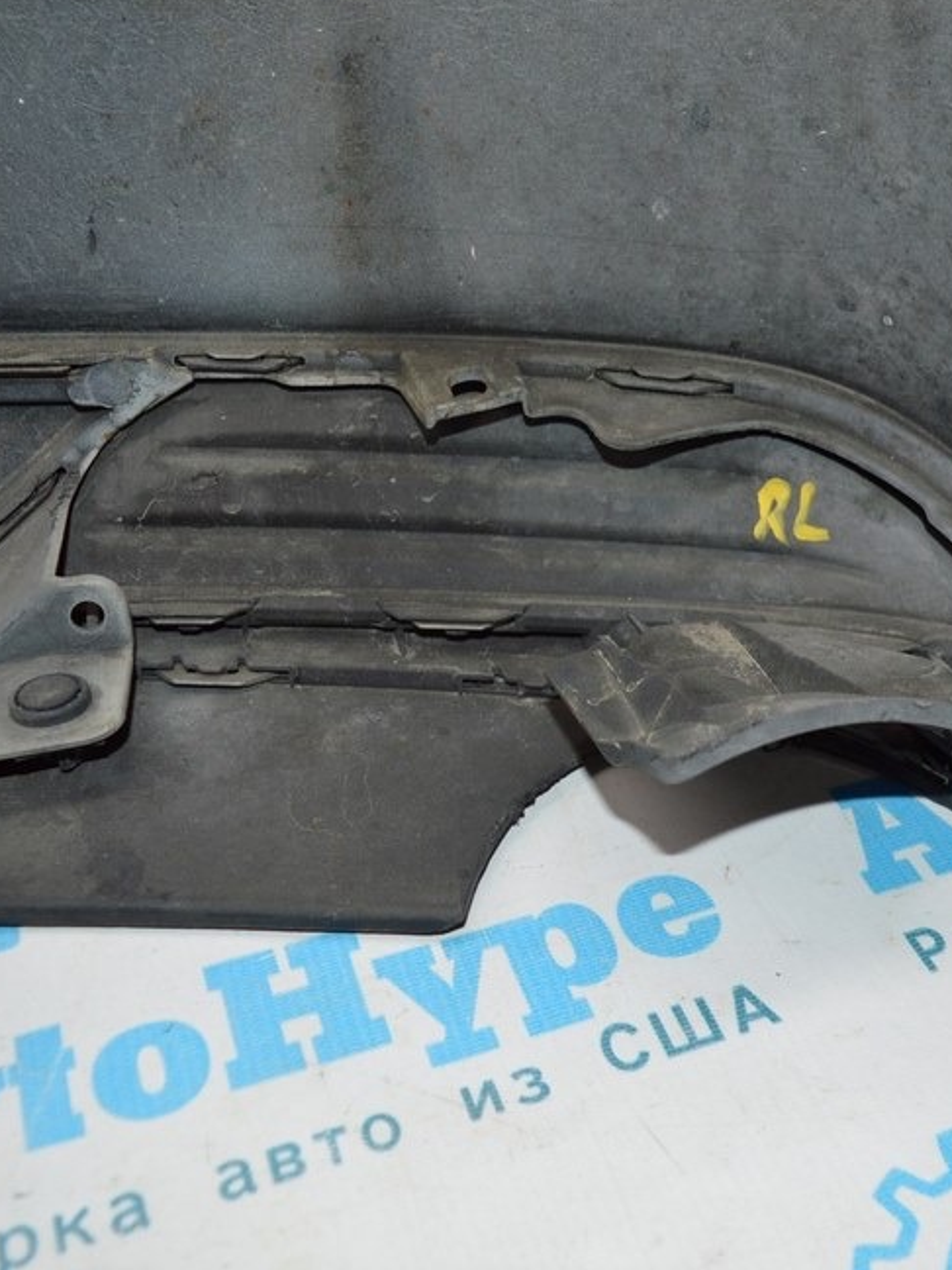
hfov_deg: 35.1
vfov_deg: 45.8
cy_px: 654
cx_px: 541
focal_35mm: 41
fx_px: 1503
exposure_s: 1/125
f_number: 4
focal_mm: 18
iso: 400
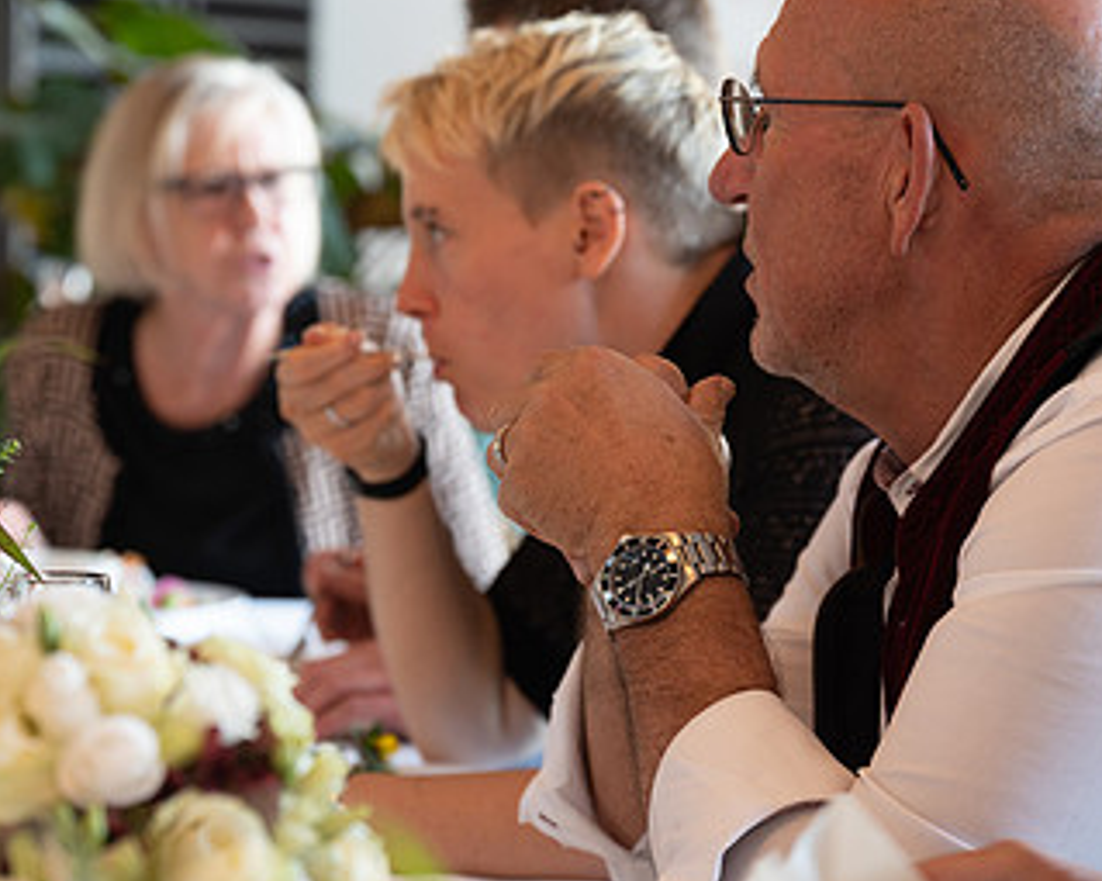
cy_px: 515
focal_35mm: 116
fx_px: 3782
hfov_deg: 16.6
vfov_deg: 13.3
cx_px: 466
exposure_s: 1/50
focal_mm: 68
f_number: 3.5
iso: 800
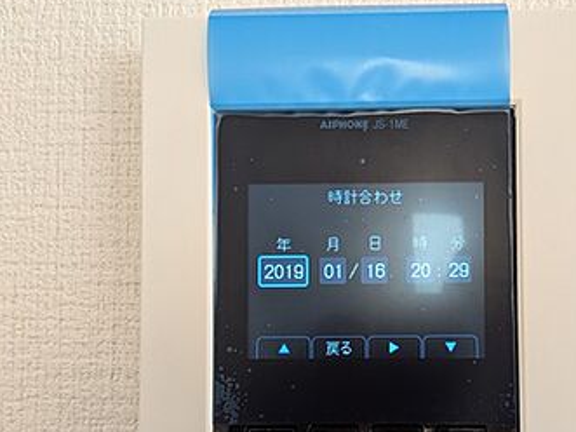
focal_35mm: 45
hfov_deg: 41.5
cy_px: 297
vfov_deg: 31.8
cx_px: 386
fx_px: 749
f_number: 1.7
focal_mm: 4.53
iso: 97
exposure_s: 1/100
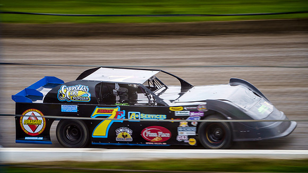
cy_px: 112
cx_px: 136
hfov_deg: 9.2
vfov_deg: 5.2
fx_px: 1917
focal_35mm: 235
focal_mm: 196
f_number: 8
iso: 1000
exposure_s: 1/60
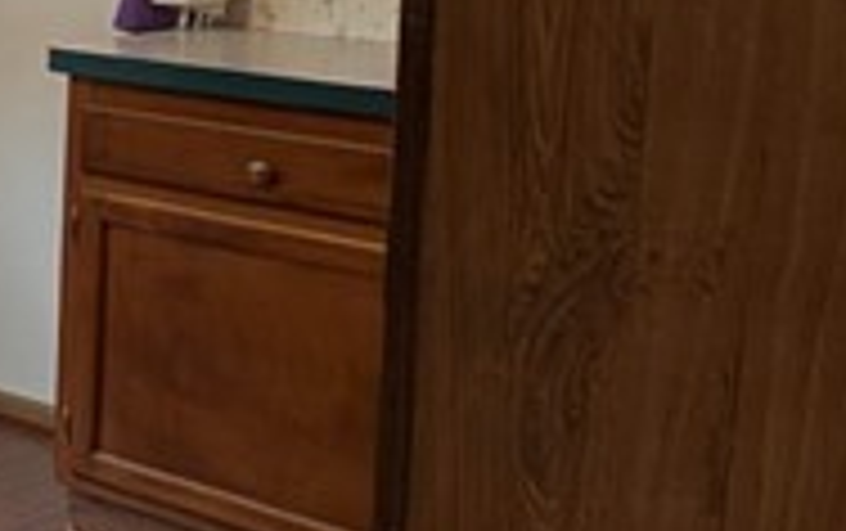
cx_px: -686
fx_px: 1593
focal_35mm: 69
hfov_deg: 20.6
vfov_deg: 18.2
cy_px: -58
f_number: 1.95
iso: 42
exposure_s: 1/60
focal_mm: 2.23
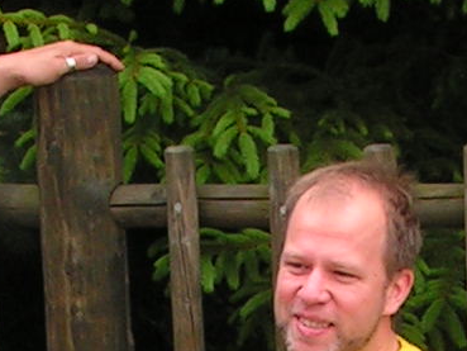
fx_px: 3158
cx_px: 308
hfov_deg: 8.5
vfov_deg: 6.3
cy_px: 540
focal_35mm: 234
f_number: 5.6
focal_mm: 6.3
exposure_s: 1/60
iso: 50
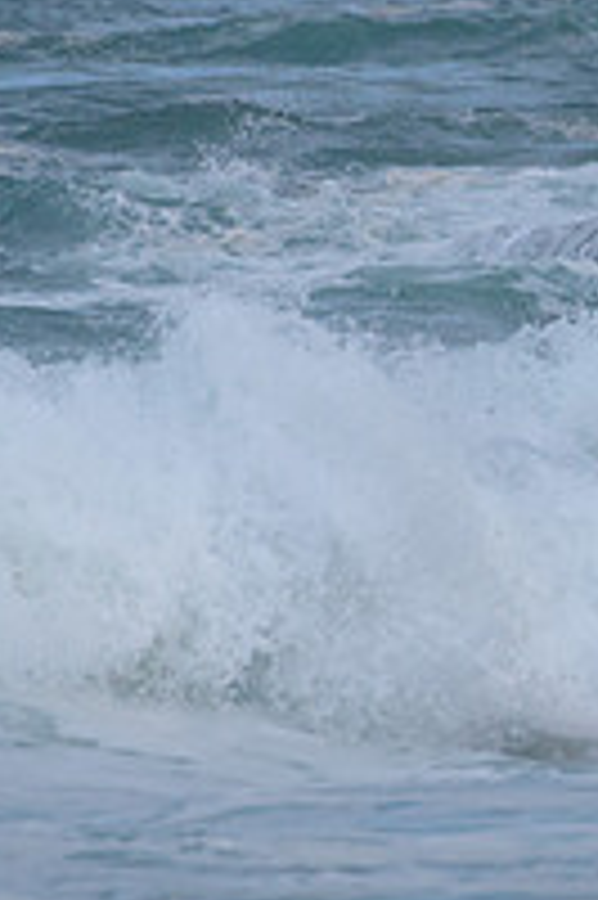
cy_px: 174
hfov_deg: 0.8
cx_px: 1238
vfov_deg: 1.2
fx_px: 44375
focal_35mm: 1778
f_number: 5.6
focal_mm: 500
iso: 720
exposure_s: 1/2000
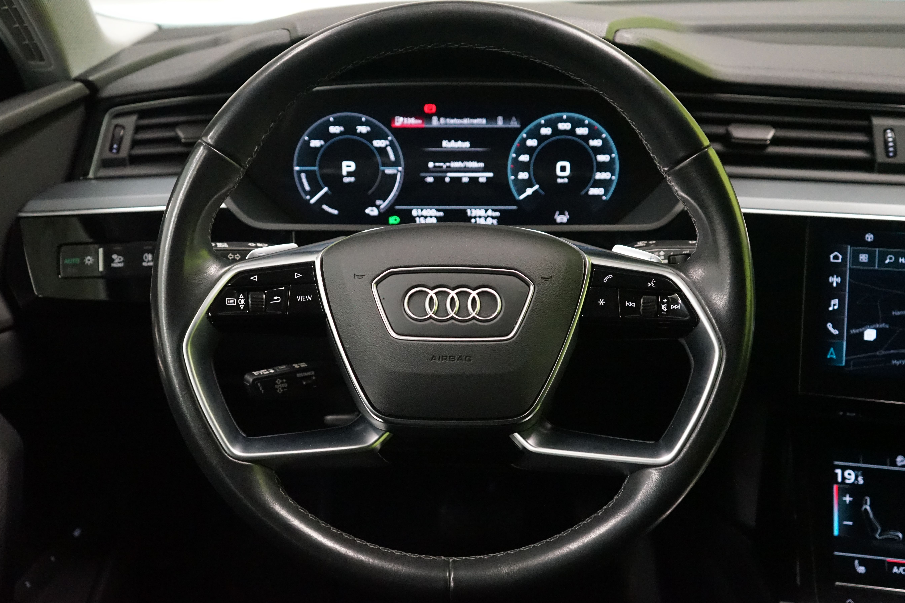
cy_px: 306
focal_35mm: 40
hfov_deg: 48.5
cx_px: 456
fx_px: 1005
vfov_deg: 33.4
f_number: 4
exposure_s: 1/60
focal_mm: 36
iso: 6400
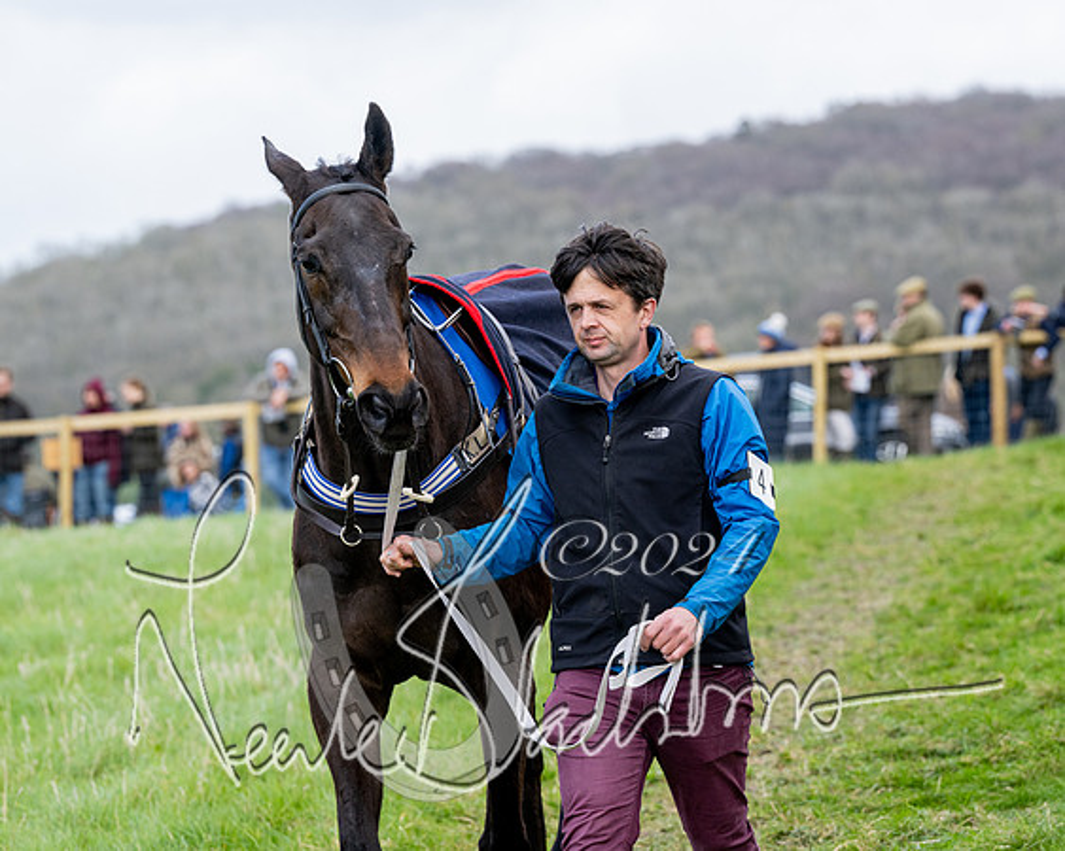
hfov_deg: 11.4
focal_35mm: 169
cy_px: 394
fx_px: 5326
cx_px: 531
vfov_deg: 9.1
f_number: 5
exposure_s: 1/1000
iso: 400
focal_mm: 135
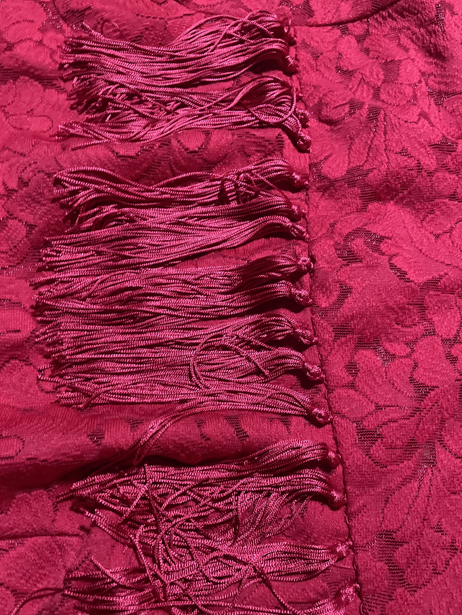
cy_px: 342
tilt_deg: -73.4
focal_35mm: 29
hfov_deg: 48.2
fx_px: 516
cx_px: 222
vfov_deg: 61.5
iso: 800
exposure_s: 1/25
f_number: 1.6
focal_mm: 4.2
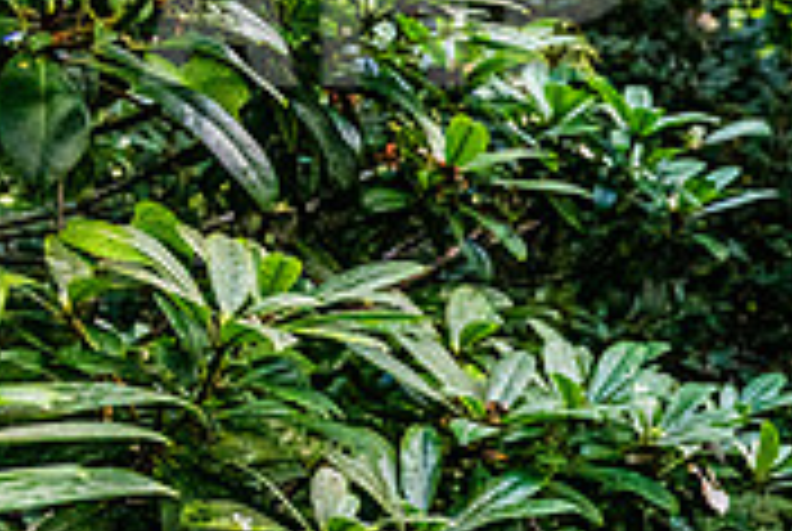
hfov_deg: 21.1
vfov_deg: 17.0
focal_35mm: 79
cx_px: 1238
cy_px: 533
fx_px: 1741
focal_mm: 24
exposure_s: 1/160
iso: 1600
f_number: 5
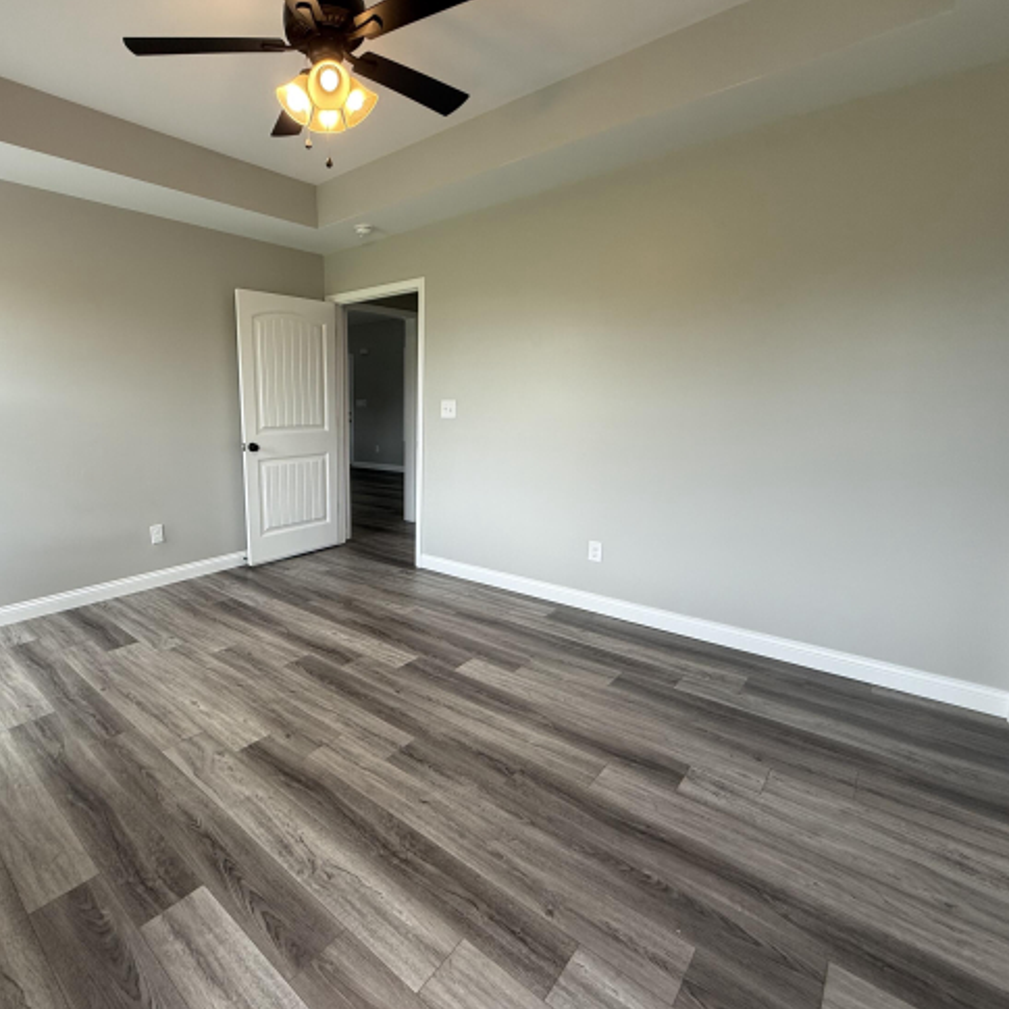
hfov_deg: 82.1
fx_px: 561
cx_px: 367
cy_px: 506
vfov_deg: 84.0
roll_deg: +0.2
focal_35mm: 17
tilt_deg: -10.6
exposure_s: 1/120
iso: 100
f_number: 2.2
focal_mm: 2.22
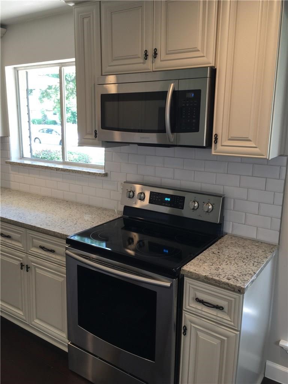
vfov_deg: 61.7
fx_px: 322
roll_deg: -1.1
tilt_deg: -11.1
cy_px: 192
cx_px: 144
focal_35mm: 29
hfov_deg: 48.2
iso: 32
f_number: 2.2
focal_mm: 4.15
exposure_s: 1/30
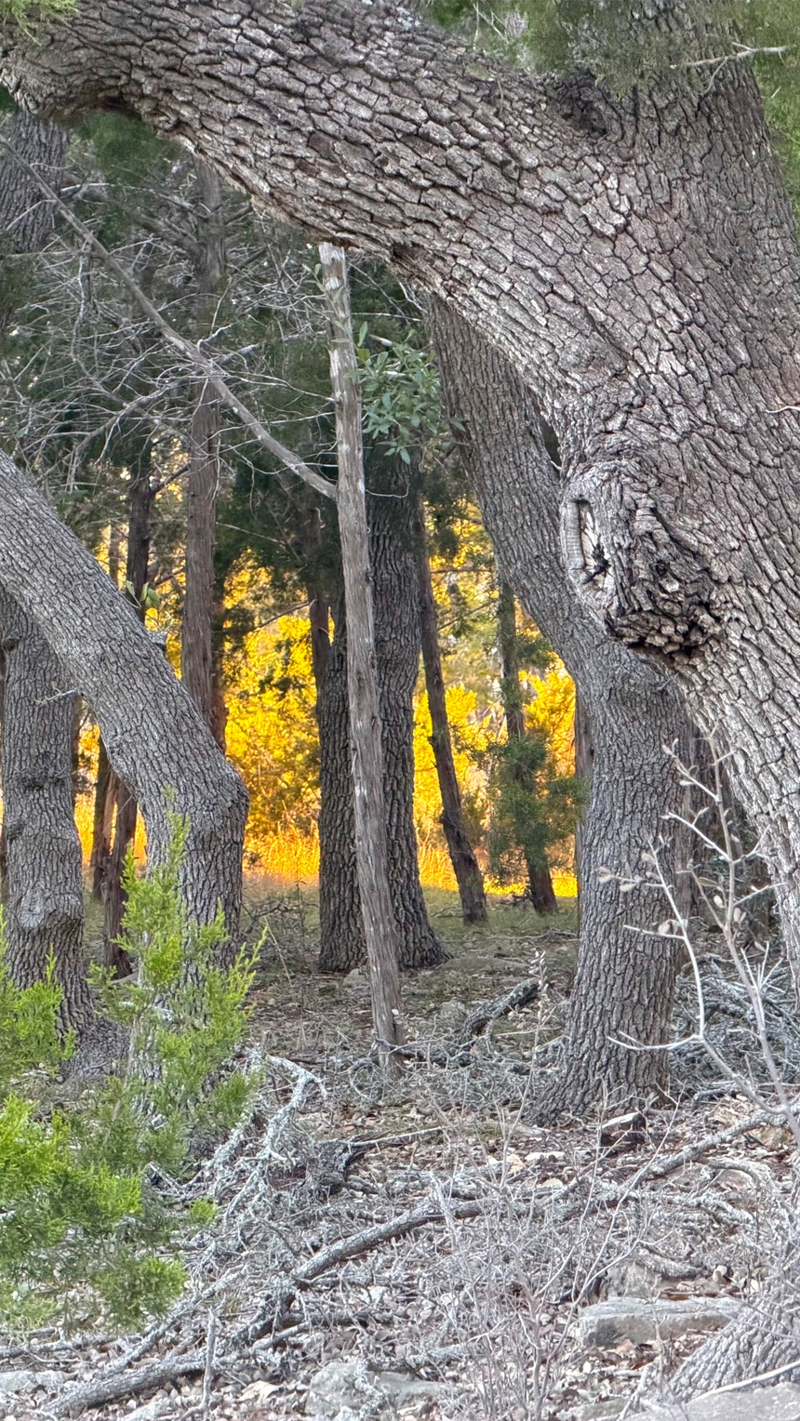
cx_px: 203
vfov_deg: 14.7
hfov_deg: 8.3
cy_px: 713
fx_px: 5503
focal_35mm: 146
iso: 500
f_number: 2.8
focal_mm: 16.89
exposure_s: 1/93
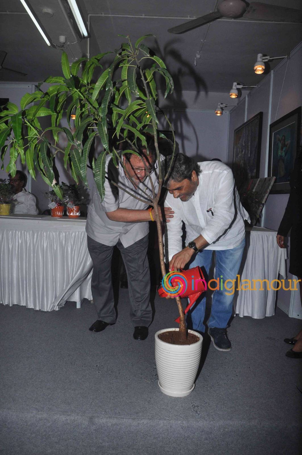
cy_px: 228
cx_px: 151
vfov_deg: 67.4
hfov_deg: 47.8
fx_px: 341
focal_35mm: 27
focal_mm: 18
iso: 640
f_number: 10
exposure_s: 1/250
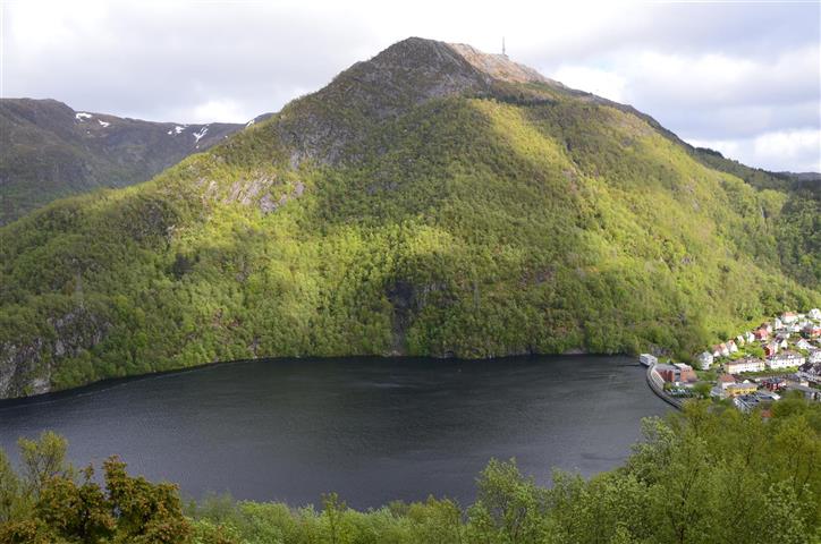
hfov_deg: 67.5
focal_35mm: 27
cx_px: 410
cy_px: 272
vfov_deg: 47.8
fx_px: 615
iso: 200
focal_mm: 18
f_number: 11
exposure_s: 1/100
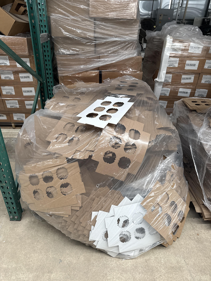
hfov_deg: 56.8
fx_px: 195
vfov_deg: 71.6
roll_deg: -2.7
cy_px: 140
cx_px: 106
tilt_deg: -30.6
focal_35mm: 24
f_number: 1.78
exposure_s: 1/60
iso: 250
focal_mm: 6.76
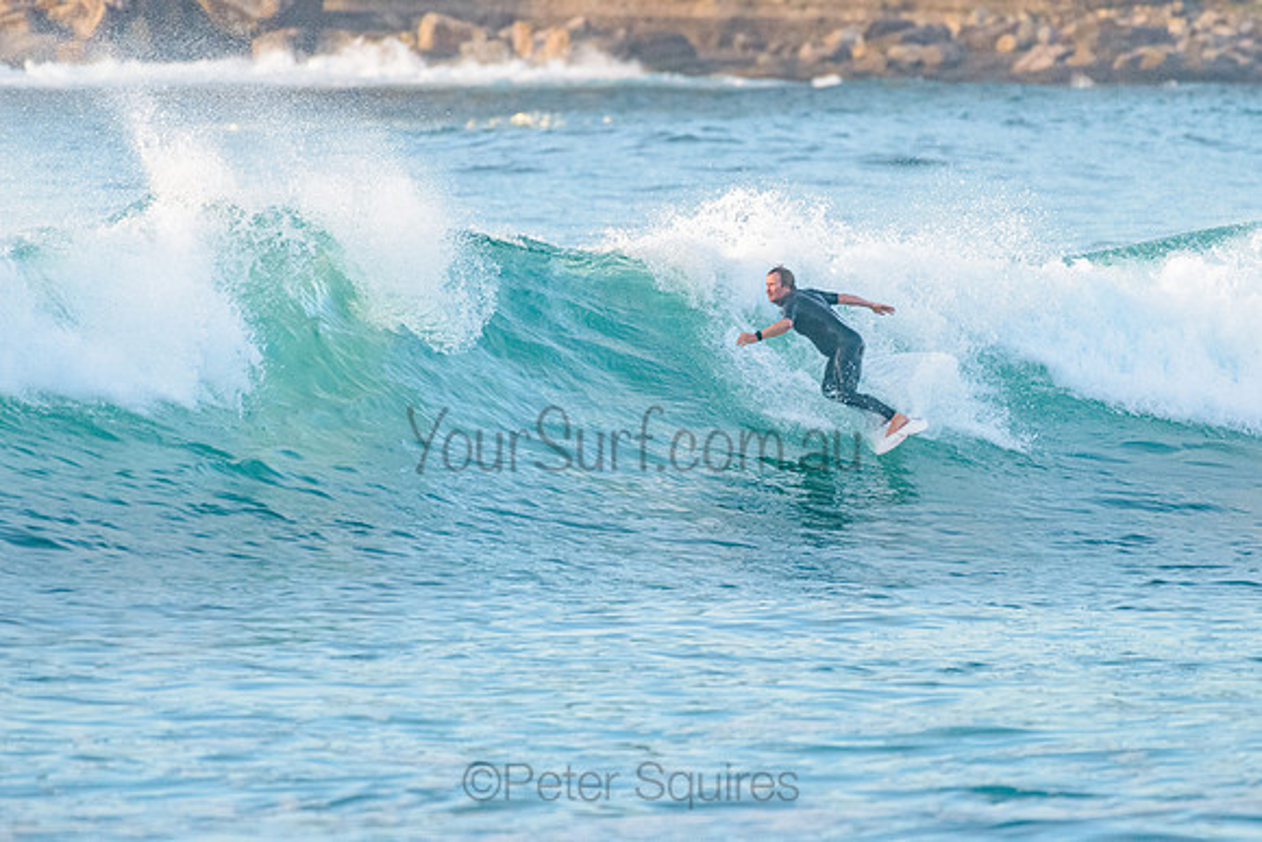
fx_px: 21467
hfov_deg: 3.4
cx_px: 719
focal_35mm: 612
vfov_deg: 2.2
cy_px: 327
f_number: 5.6
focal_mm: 500
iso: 2500
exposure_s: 1/2000
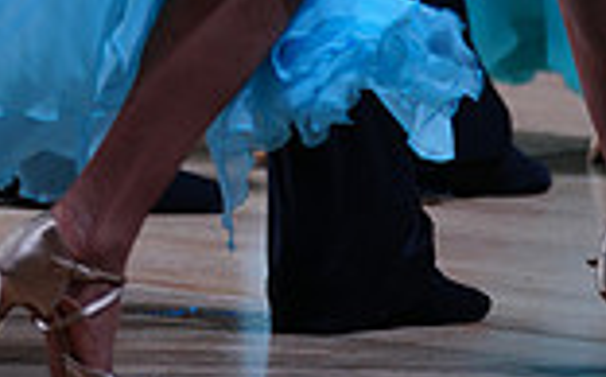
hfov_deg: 5.0
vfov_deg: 3.1
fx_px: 6960
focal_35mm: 422
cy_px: -525
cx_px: 243
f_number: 2.8
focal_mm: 111
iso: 400
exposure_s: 1/500
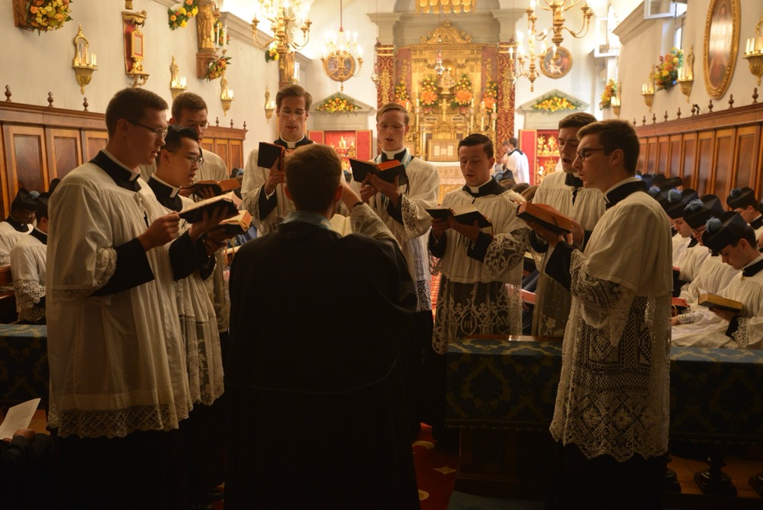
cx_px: 382
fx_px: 742
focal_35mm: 35
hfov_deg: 54.4
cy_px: 255
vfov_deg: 37.9
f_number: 4.5
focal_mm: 35
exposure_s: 1/80
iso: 1600
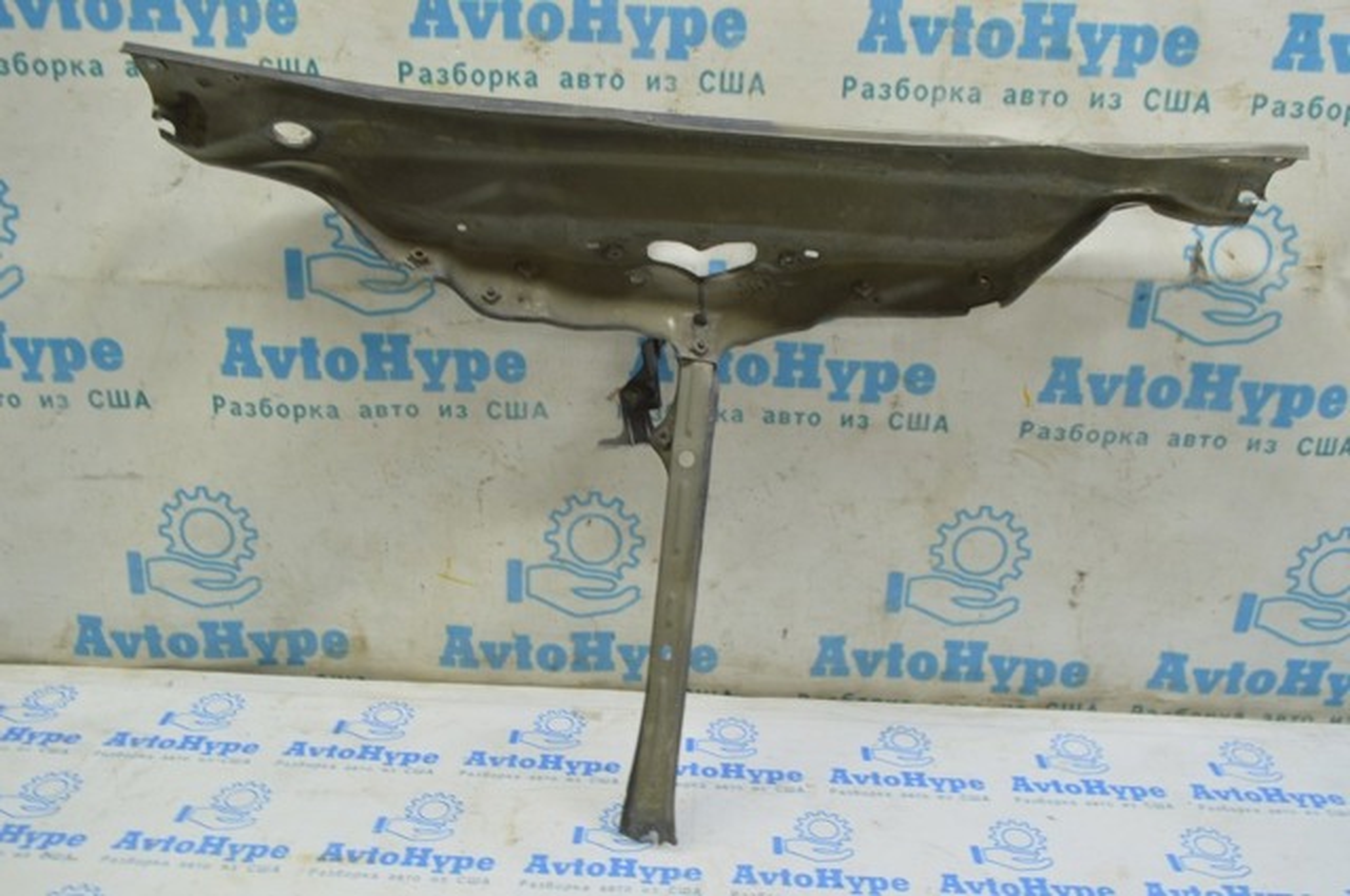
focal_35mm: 32
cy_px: 448
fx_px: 1180
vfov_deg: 41.6
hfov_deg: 59.6
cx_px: 675
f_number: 5.6
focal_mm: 21
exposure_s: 1/20
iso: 400
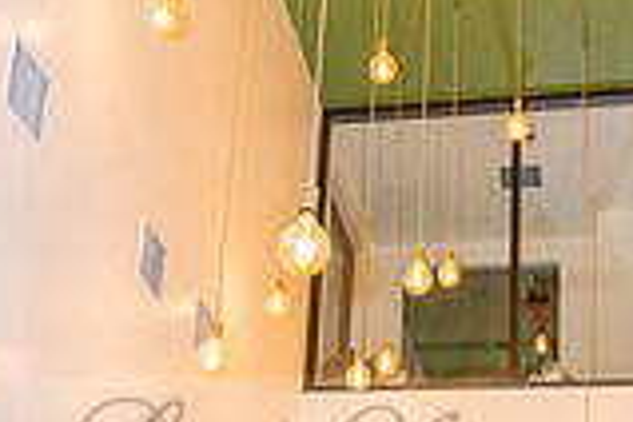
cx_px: 350
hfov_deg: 29.6
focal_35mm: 68
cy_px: 470
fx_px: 1196
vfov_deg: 19.2
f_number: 3.5
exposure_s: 1/200
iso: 800
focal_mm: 24
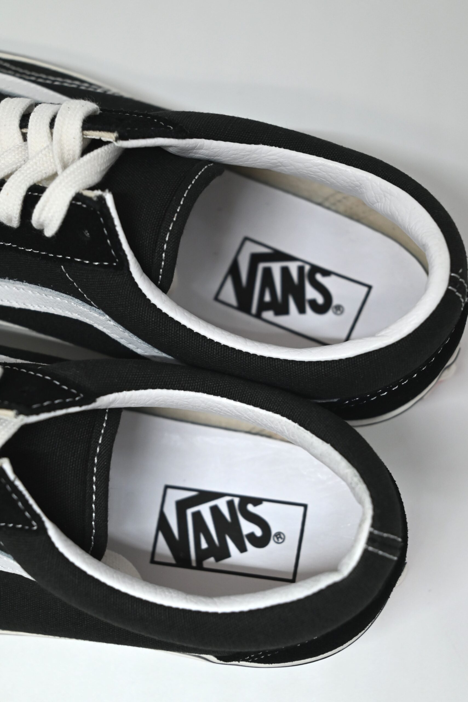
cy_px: 351
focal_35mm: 50
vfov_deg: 39.6
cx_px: 234
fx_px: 974
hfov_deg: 27.0
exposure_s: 1/125
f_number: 6.3
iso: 1400
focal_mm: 50
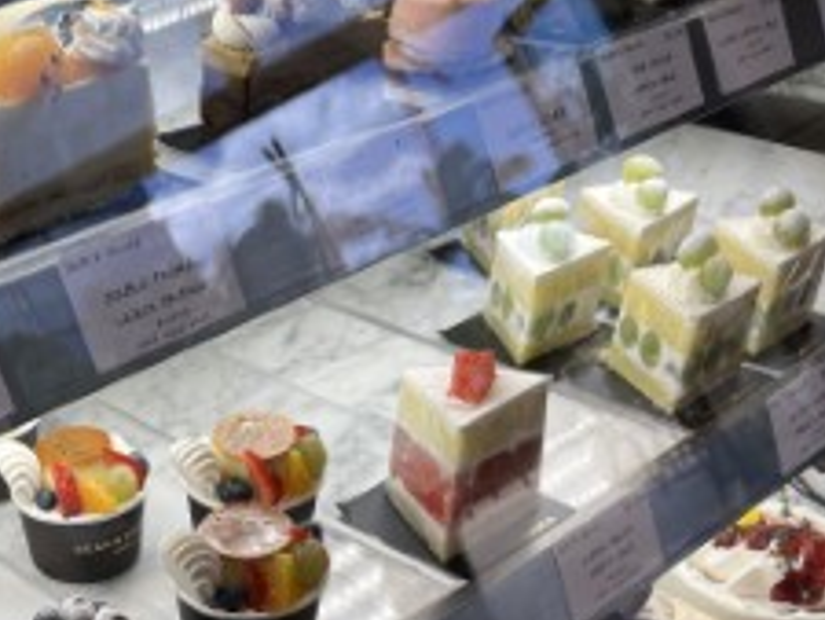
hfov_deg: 34.9
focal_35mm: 52
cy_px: 613
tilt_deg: -37.8
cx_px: 99
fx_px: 1240
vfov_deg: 26.6
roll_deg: +5.6
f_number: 1.6
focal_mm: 5.1
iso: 50
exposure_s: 1/1776
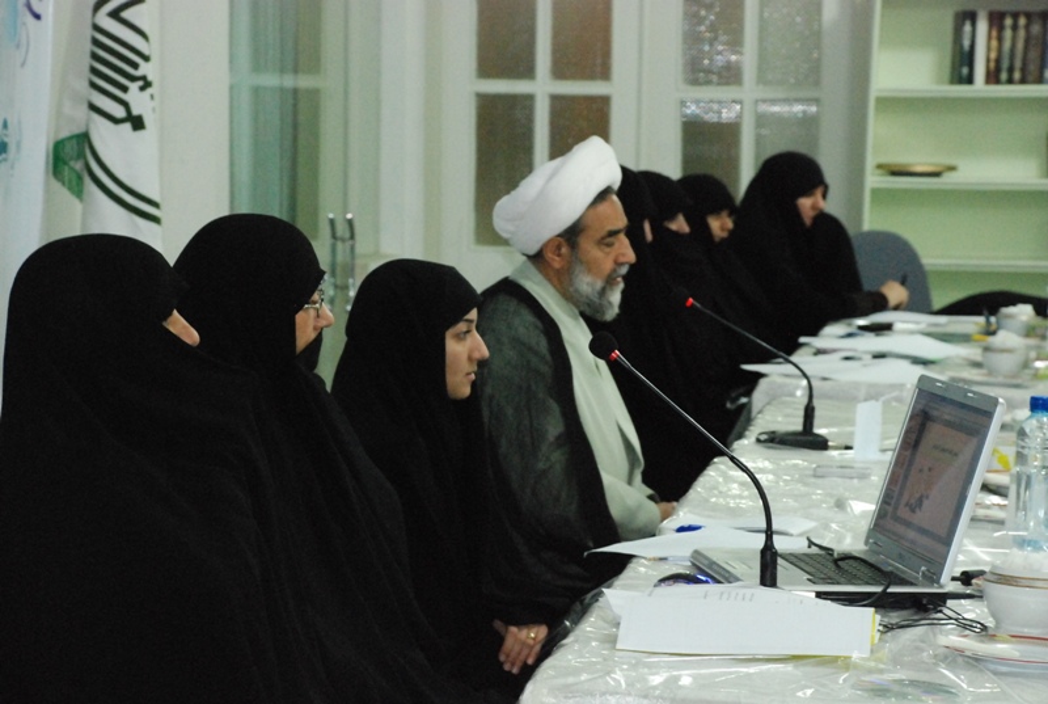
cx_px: 524
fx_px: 3282
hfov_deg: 18.1
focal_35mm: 112
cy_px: 352
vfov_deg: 12.2
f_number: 7.1
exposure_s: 1/60
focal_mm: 75
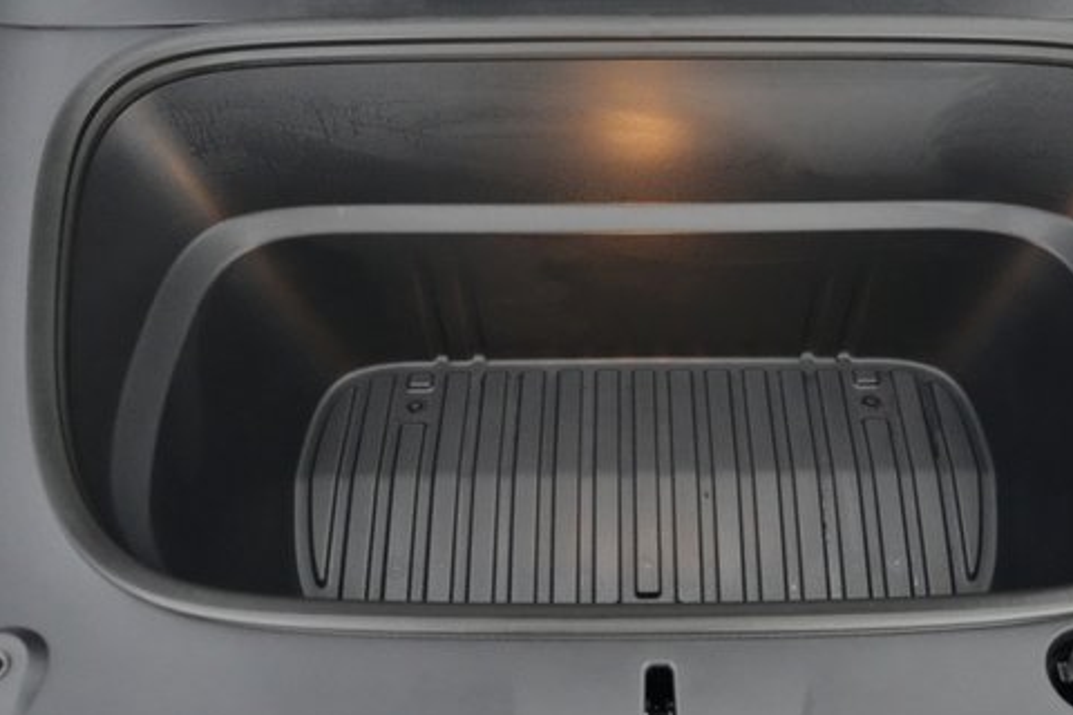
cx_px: 637
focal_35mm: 32
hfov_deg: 58.3
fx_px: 954
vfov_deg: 41.0
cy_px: 400
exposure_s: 1/125
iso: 12800
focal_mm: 24
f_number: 2.8
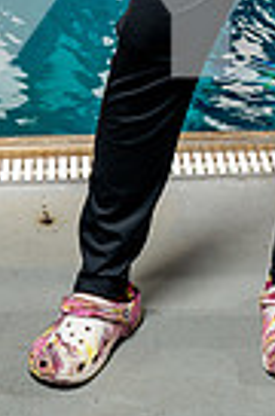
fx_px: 1681
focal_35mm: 146
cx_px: 281
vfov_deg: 13.2
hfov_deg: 9.3
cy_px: -229
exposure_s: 1/250
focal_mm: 44
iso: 640
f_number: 6.3
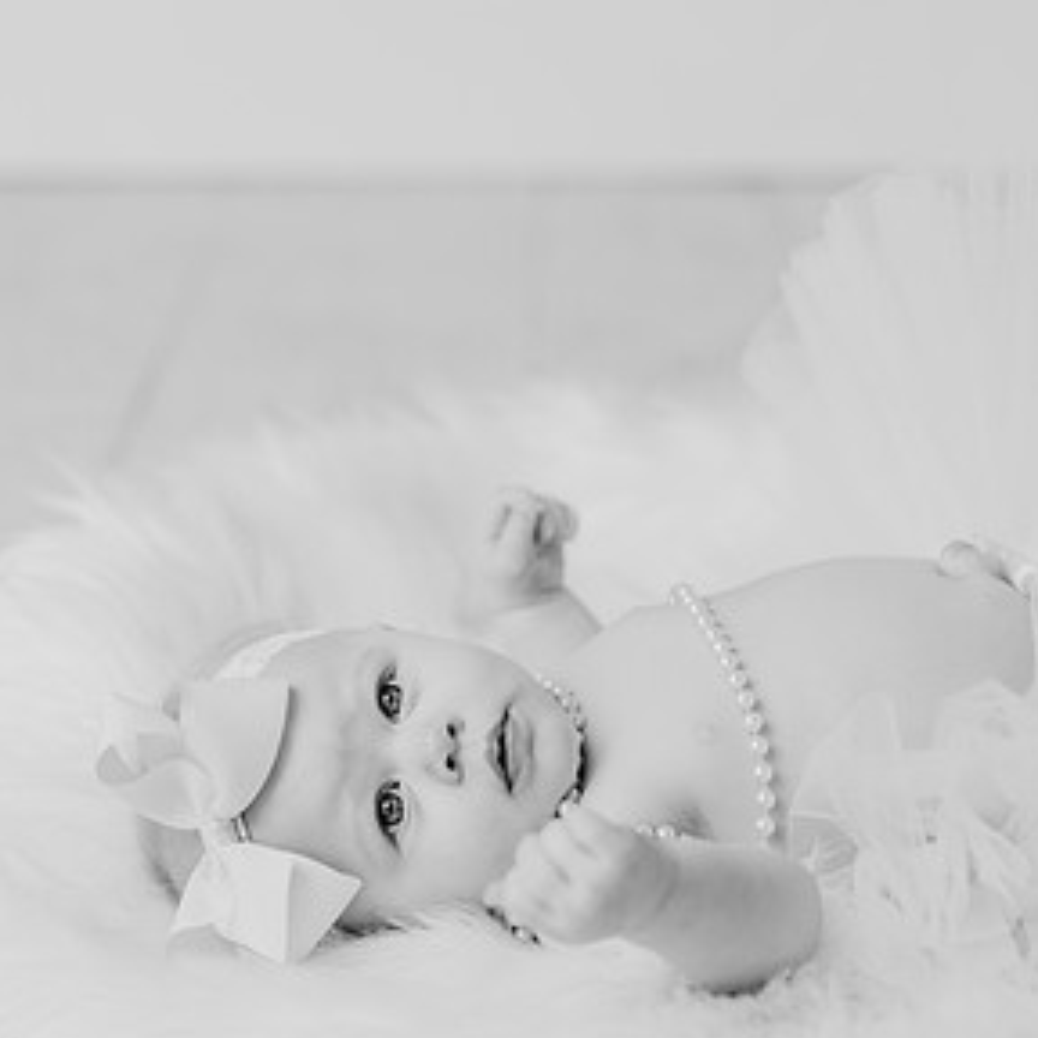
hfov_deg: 15.4
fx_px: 3834
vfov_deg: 15.4
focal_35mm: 113
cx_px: 533
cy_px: 523
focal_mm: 85
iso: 100
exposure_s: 1/125
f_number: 2.8
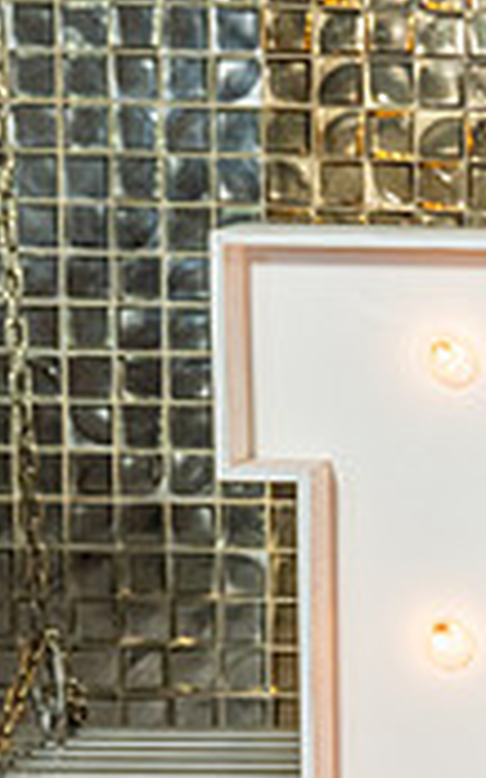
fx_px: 3330
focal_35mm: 157
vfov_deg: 13.3
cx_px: 1233
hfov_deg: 7.7
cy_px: 524
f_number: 5.6
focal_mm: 46
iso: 640
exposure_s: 1/125
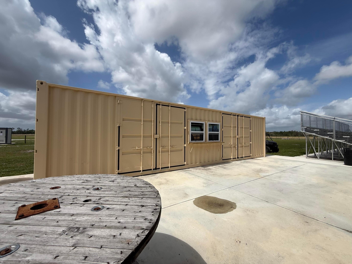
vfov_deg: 85.7
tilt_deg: +2.8
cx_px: 176
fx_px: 142
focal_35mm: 14
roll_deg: -1.7
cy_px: 132
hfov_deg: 102.1
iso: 64
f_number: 2.2
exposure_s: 1/5155
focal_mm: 2.22
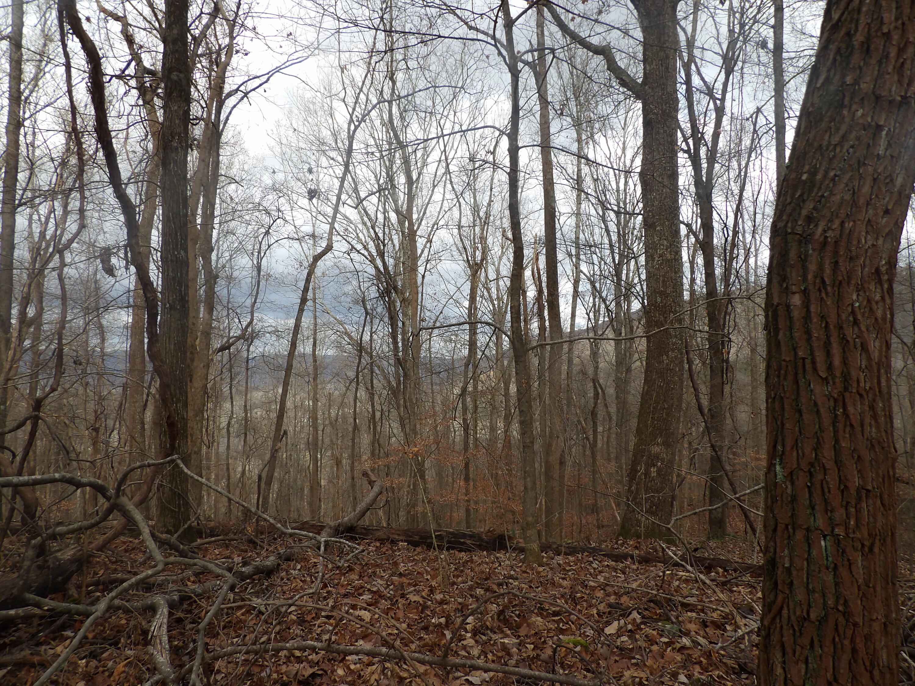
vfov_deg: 56.8
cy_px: 343
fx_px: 634
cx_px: 458
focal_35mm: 24
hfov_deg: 71.6
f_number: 3.2
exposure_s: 1/414
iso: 100
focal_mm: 4.3
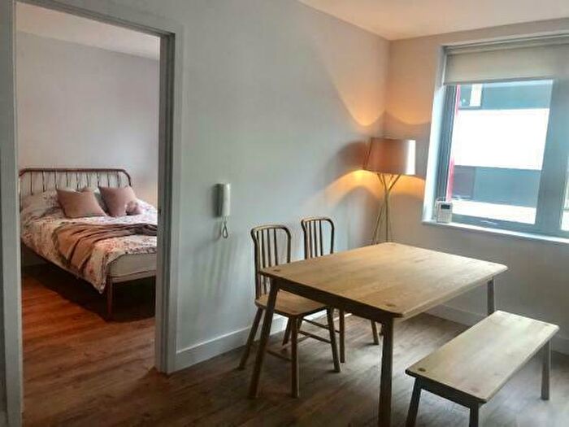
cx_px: 284
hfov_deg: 63.4
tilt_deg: -6.2
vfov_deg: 49.7
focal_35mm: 28
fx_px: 460
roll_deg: -3.0
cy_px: 214
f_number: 1.8
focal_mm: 3.99
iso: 32
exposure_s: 1/33
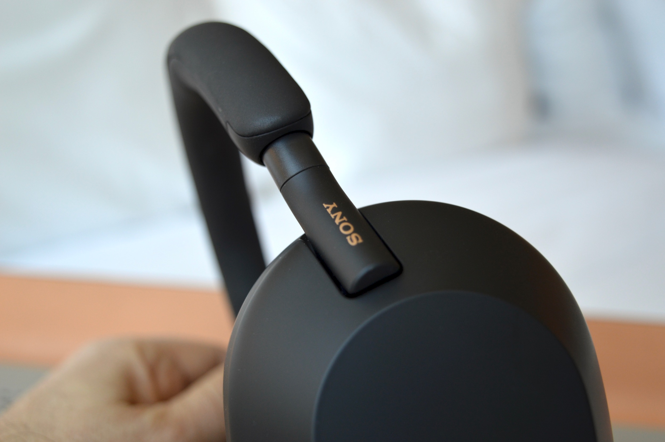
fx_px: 997
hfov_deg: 36.9
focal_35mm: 54
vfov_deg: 25.0
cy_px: 221
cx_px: 332
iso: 400
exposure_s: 1/60
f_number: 4.8
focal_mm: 36
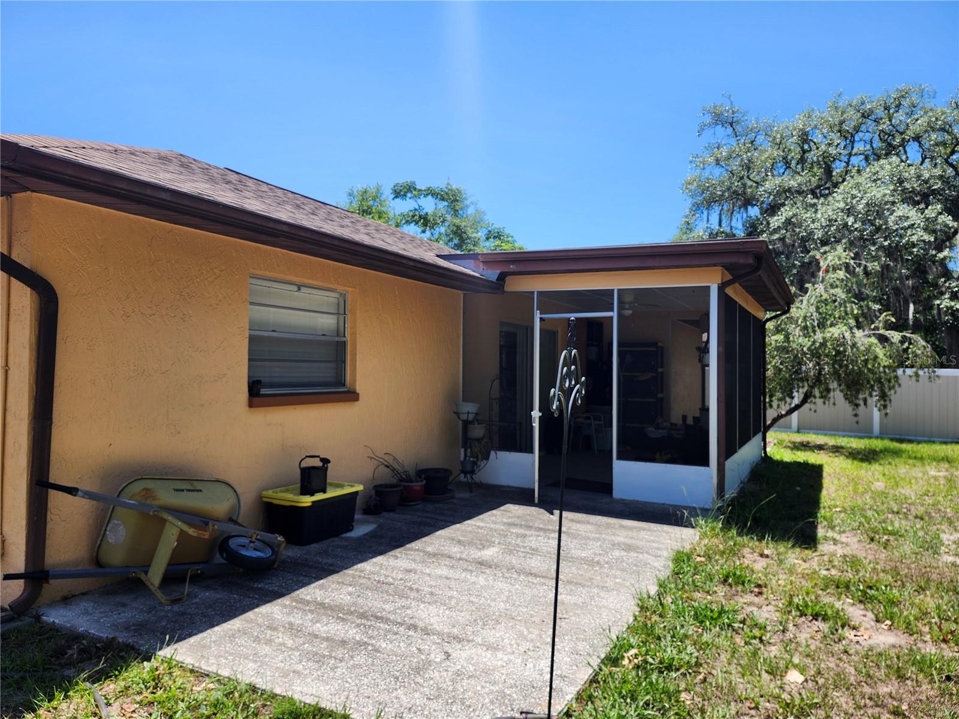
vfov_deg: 58.9
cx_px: 480
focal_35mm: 23
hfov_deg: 73.9
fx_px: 637
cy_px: 360
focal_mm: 5.54
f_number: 1.8
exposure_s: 1/922
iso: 25
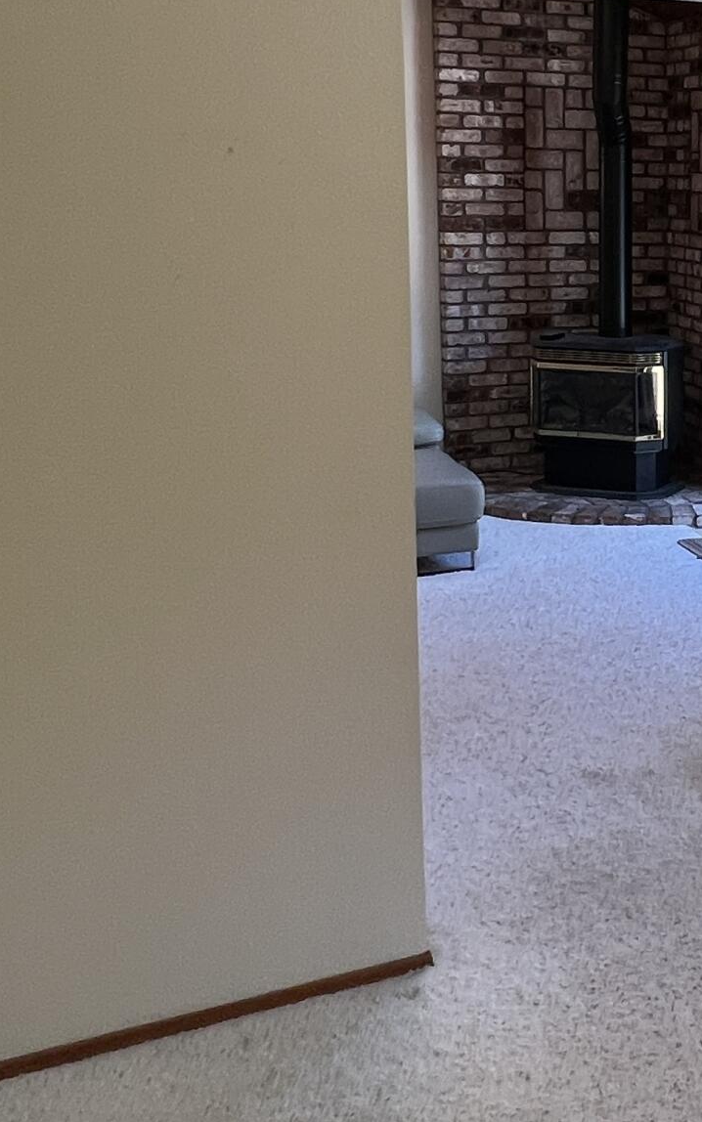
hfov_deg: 30.0
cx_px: 852
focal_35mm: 36
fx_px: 1101
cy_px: 355
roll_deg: -1.3
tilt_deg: -8.0
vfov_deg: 52.7
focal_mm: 1.57
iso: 80
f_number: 1.8
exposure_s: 1/120
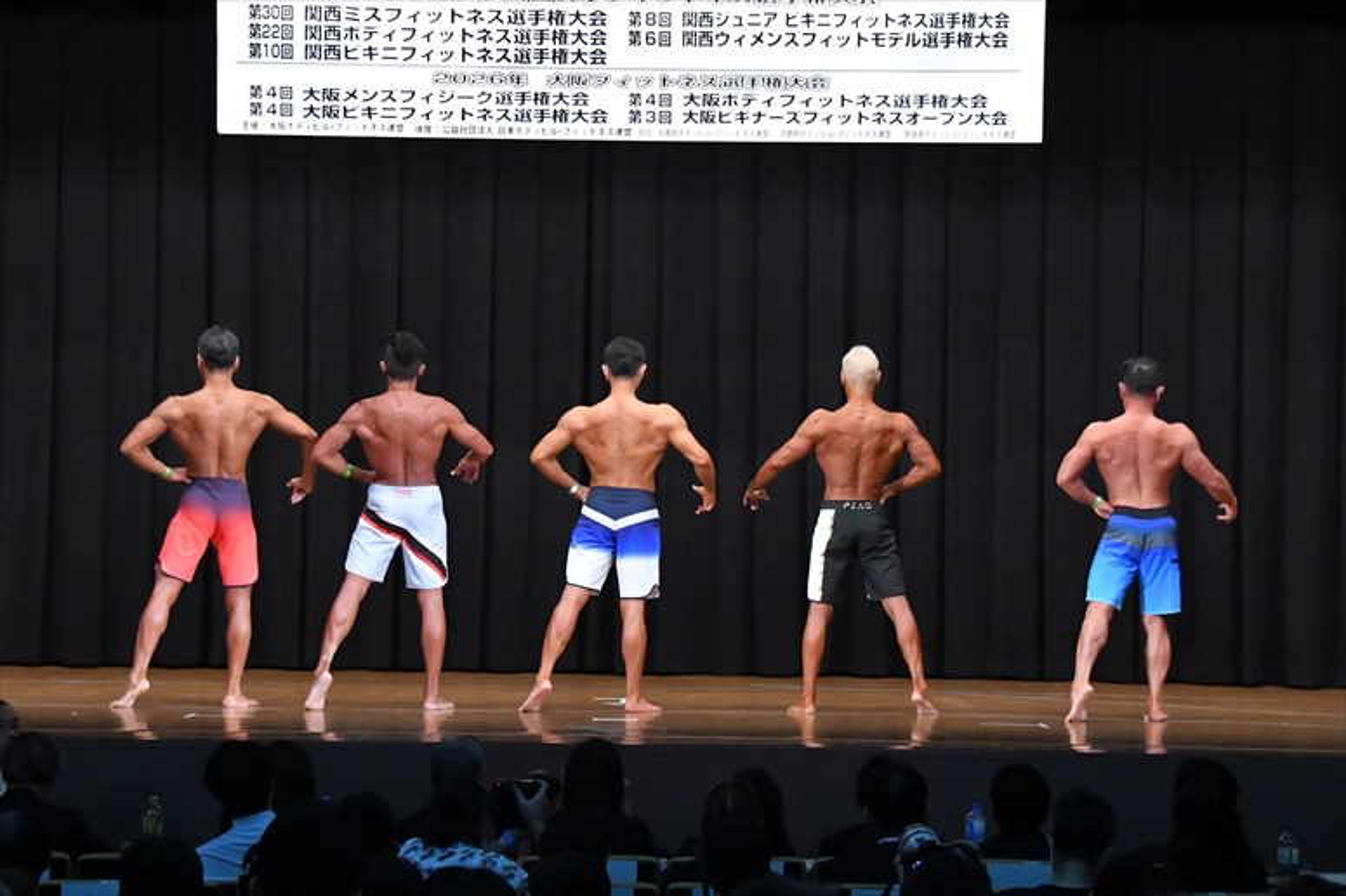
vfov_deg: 12.7
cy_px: 448
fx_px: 4036
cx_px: 673
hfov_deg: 18.9
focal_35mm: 108
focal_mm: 72
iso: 8000
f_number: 5.6
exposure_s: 1/400
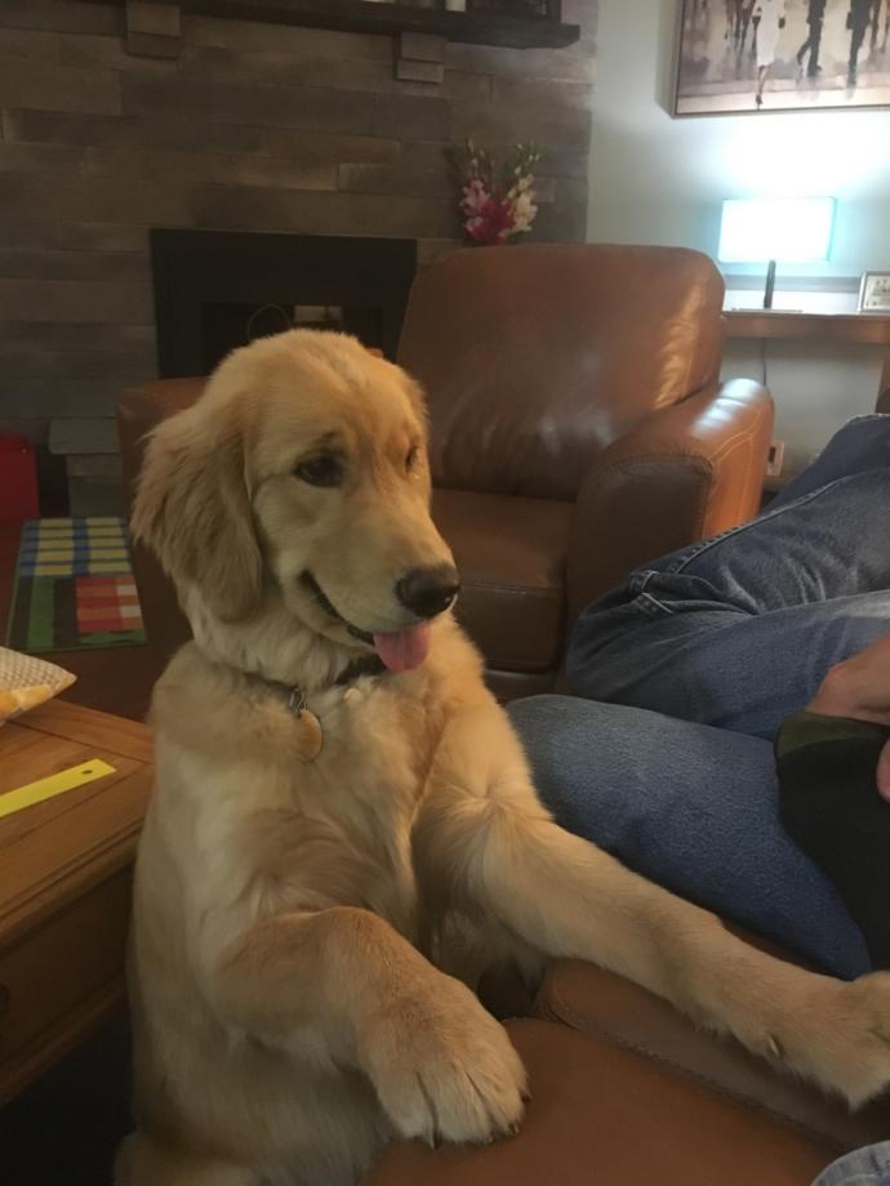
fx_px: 994
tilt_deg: -16.9
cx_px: 445
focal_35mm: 29
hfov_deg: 48.2
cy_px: 593
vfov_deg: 61.7
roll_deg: -1.9
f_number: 2.2
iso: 320
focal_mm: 4.15
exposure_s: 1/15
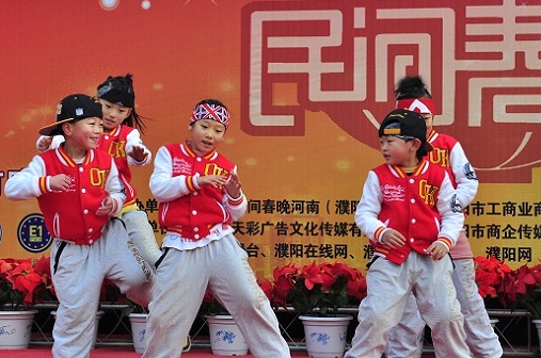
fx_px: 1665
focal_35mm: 111
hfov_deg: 18.4
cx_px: 216
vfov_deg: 12.3
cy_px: 156
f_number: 4.5
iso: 200
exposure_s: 1/500
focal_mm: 56
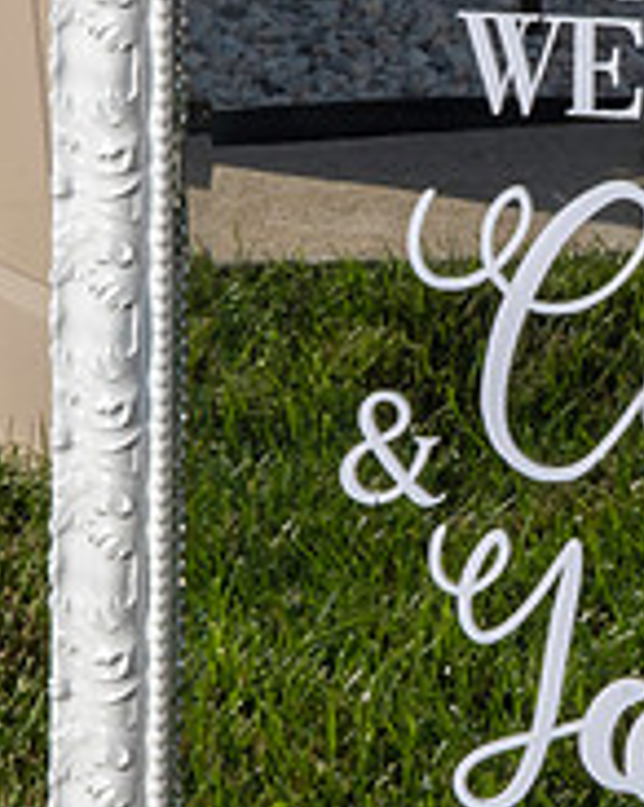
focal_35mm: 286
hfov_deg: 5.4
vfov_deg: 6.8
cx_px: 743
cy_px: 273
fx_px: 6825
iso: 400
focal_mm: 55
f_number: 25
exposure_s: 1/250
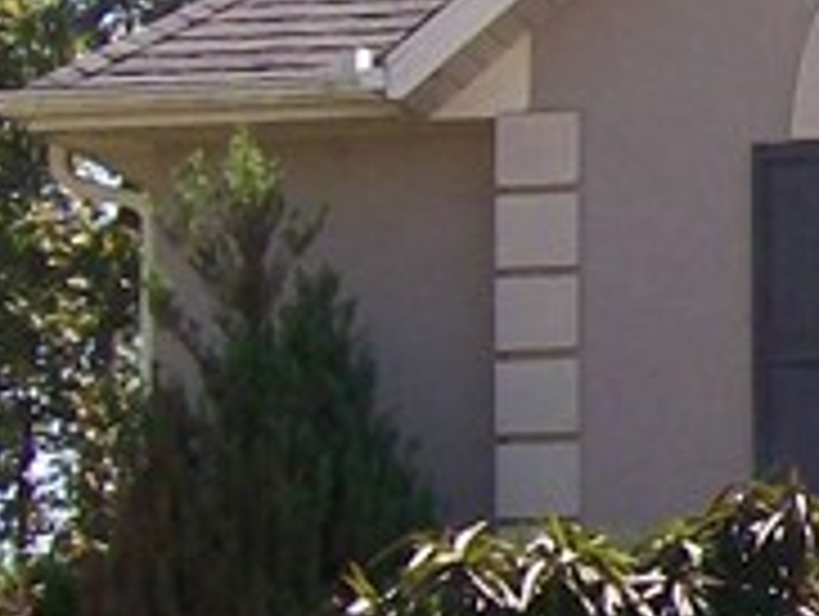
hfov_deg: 8.7
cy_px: 486
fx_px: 4786
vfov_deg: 7.4
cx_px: 2133
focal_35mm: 202
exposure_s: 1/717
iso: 80
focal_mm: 6
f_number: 2.7
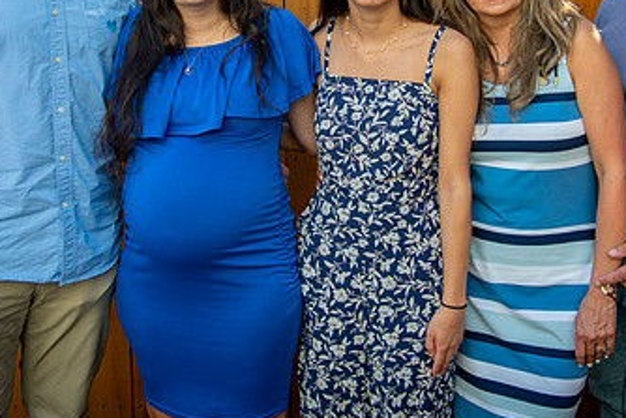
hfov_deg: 33.9
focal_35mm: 59
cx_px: 335
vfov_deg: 22.7
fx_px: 1026
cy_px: 83
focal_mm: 34
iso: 125
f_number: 4
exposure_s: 1/320
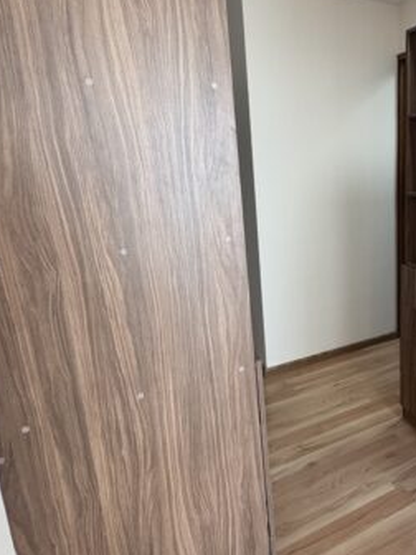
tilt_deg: -11.2
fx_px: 401
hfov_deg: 52.0
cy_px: 238
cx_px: 322
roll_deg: +1.2
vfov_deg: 69.0
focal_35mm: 25
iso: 200
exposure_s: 1/65
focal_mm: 2.22
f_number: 2.2
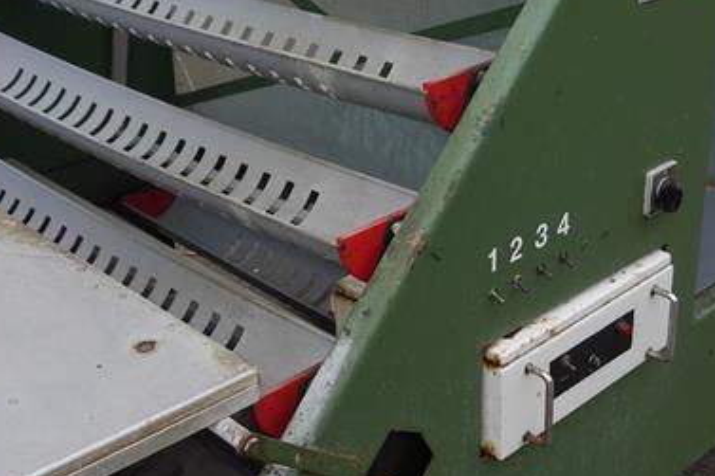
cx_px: 308
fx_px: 1191
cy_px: 197
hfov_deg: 33.4
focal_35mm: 60
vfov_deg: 22.6
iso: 160
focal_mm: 17
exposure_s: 1/100
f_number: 4
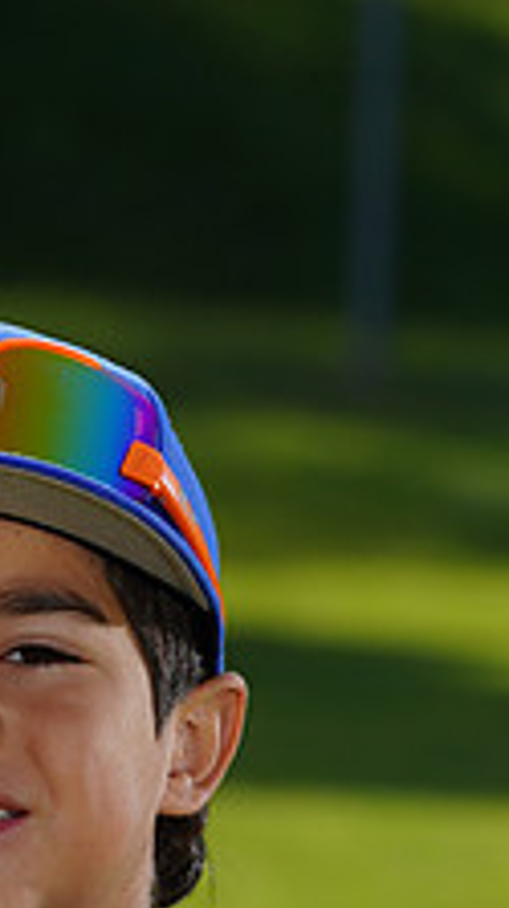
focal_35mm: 535
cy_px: 1112
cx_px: -132
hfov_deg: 2.3
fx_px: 12871
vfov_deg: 4.0
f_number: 10
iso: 100
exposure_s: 1/250
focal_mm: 196
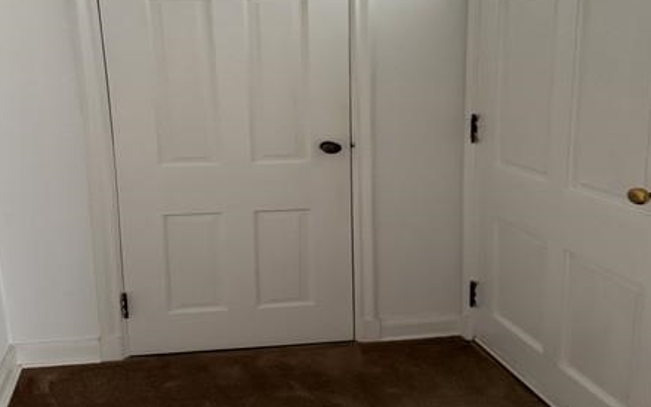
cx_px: 323
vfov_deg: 34.1
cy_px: 133
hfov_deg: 52.7
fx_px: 656
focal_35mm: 37
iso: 500
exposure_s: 1/60
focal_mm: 6.76
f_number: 1.78
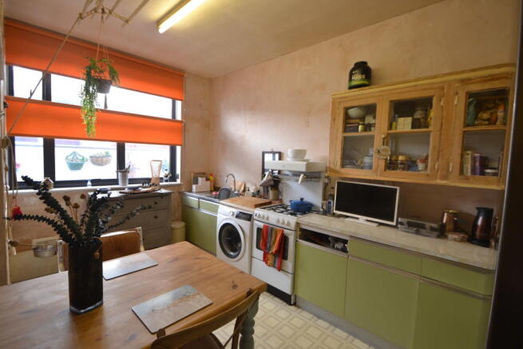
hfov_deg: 100.4
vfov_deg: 77.4
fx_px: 218
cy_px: 174
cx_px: 262
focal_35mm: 15
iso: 400
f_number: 4
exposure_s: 1/60
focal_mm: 10
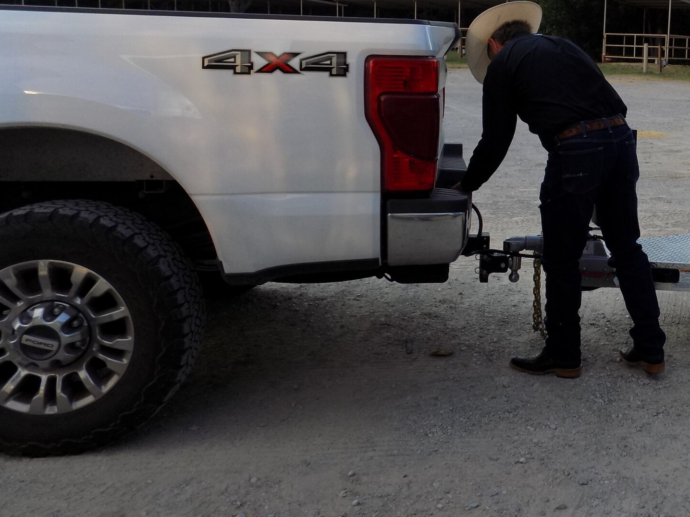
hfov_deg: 42.2
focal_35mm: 41
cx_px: 614
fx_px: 817
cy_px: 144
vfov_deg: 34.6
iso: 80
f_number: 3.1
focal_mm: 4
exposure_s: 1/250
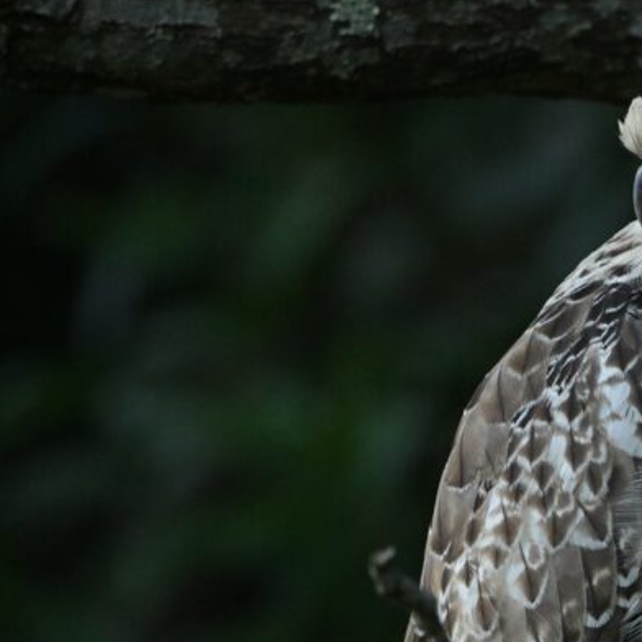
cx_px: 773
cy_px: 557
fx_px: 43623
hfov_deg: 0.8
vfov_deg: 0.8
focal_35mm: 2079
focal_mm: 800
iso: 3200
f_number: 8
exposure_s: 1/125
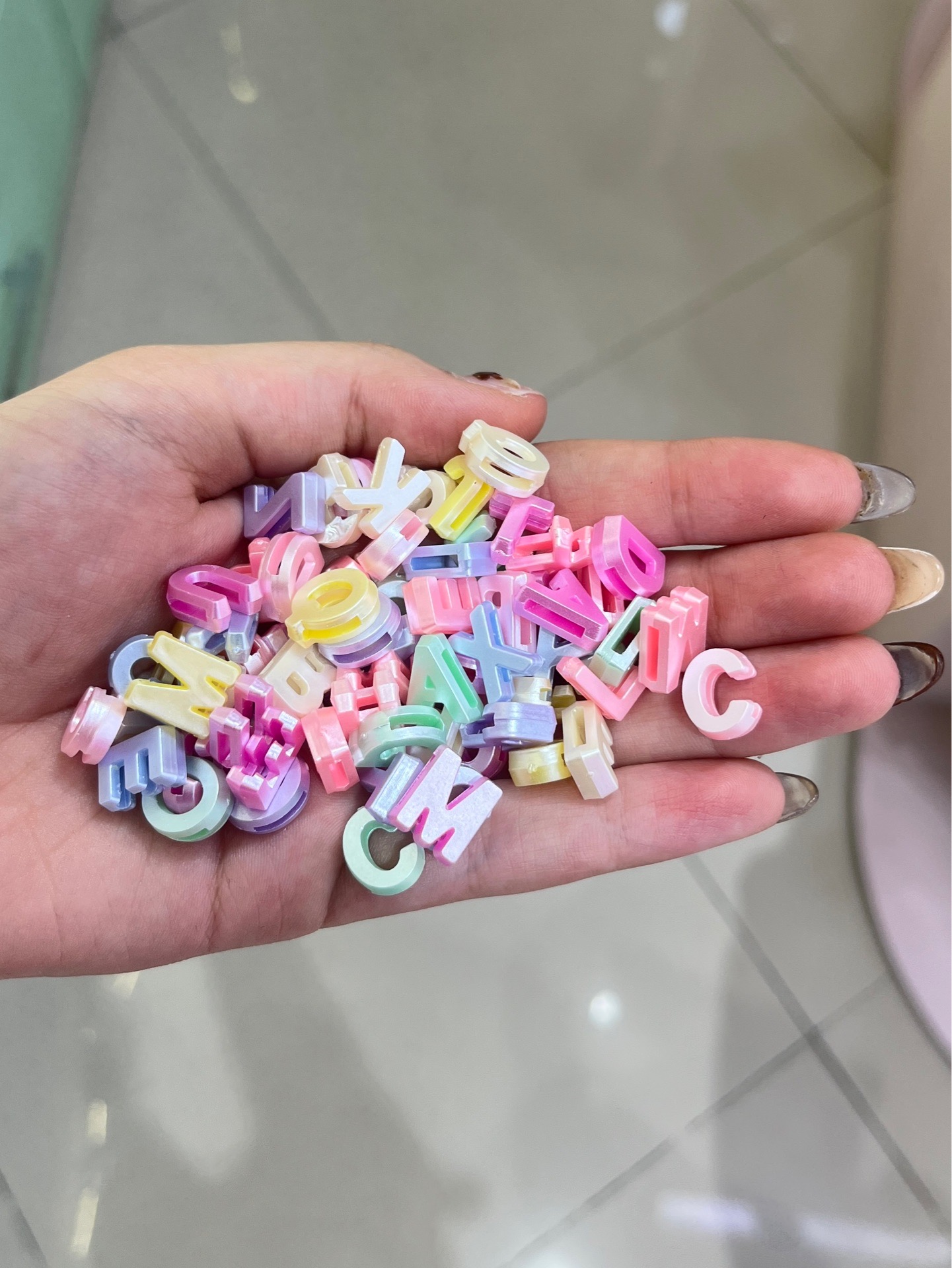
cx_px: 476
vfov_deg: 67.3
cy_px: 634
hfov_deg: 53.1
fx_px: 953
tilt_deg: -68.3
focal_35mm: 26
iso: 40
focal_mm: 5.1
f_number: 1.6
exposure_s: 1/124
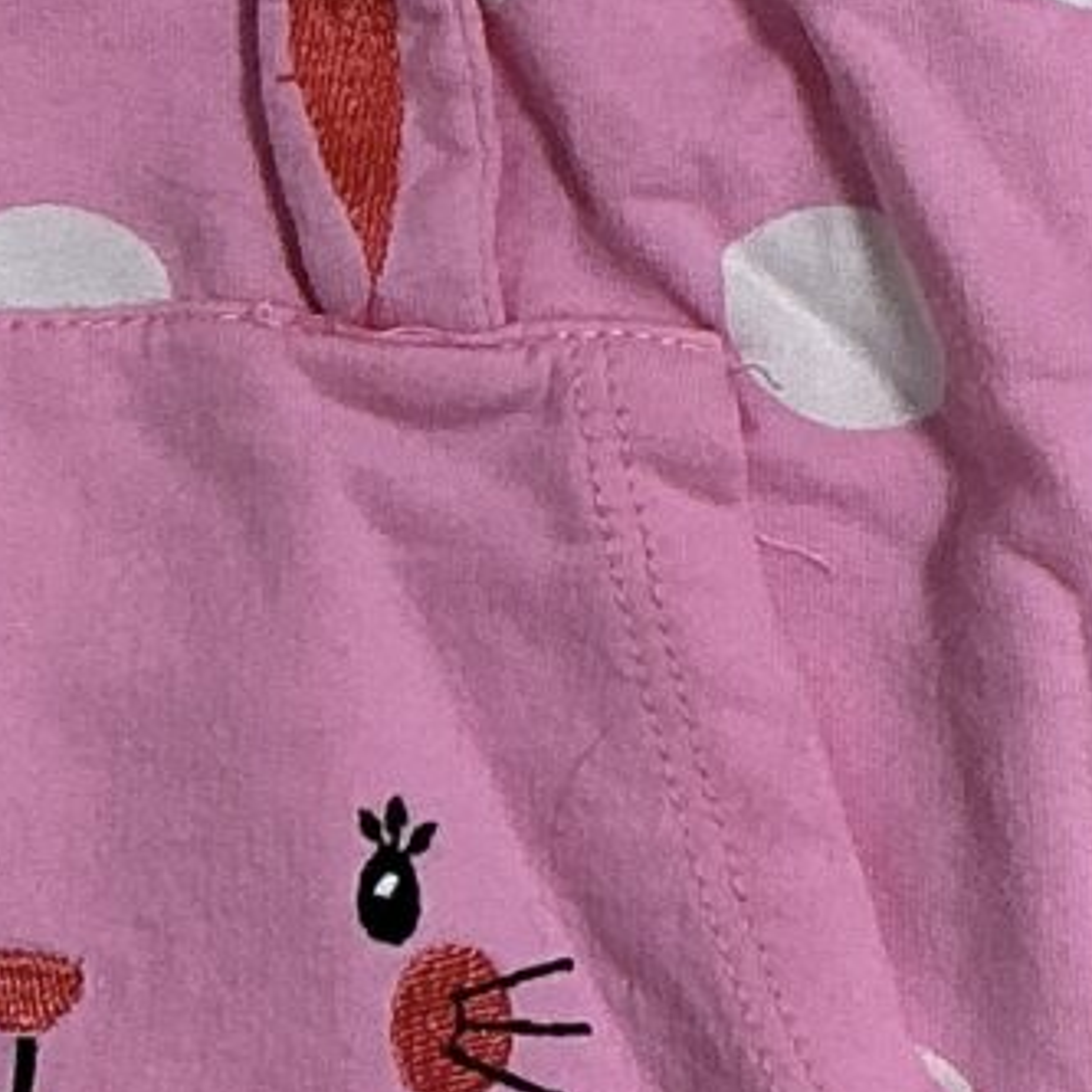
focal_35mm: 197
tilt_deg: -84.6
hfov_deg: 8.9
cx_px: 164
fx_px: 7031
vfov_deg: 8.8
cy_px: -69
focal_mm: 3
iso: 40
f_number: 1.8
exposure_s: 1/50
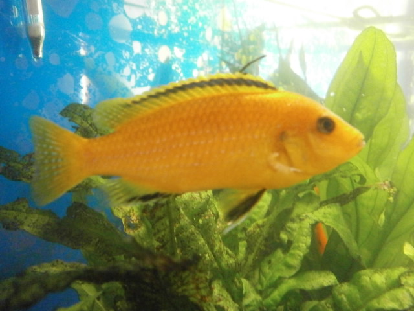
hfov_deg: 56.8
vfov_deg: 44.2
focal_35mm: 32
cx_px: 207
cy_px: 156
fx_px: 383
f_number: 3.1
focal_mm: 5.8
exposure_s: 1/25
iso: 800
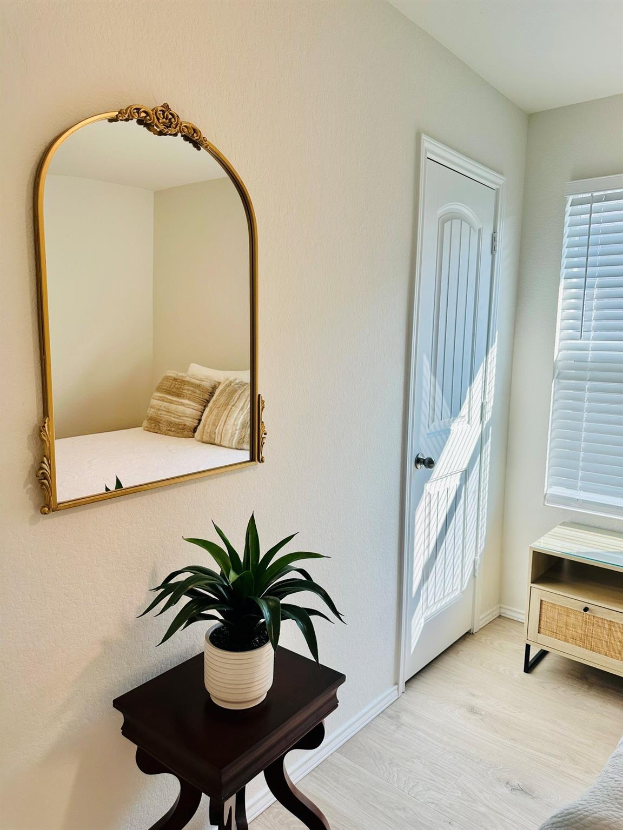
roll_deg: -1.1
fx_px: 576
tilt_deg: -7.5
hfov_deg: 56.8
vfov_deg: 71.6
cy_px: 415
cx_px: 312
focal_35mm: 24
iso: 80
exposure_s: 1/324
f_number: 1.78
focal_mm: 6.86
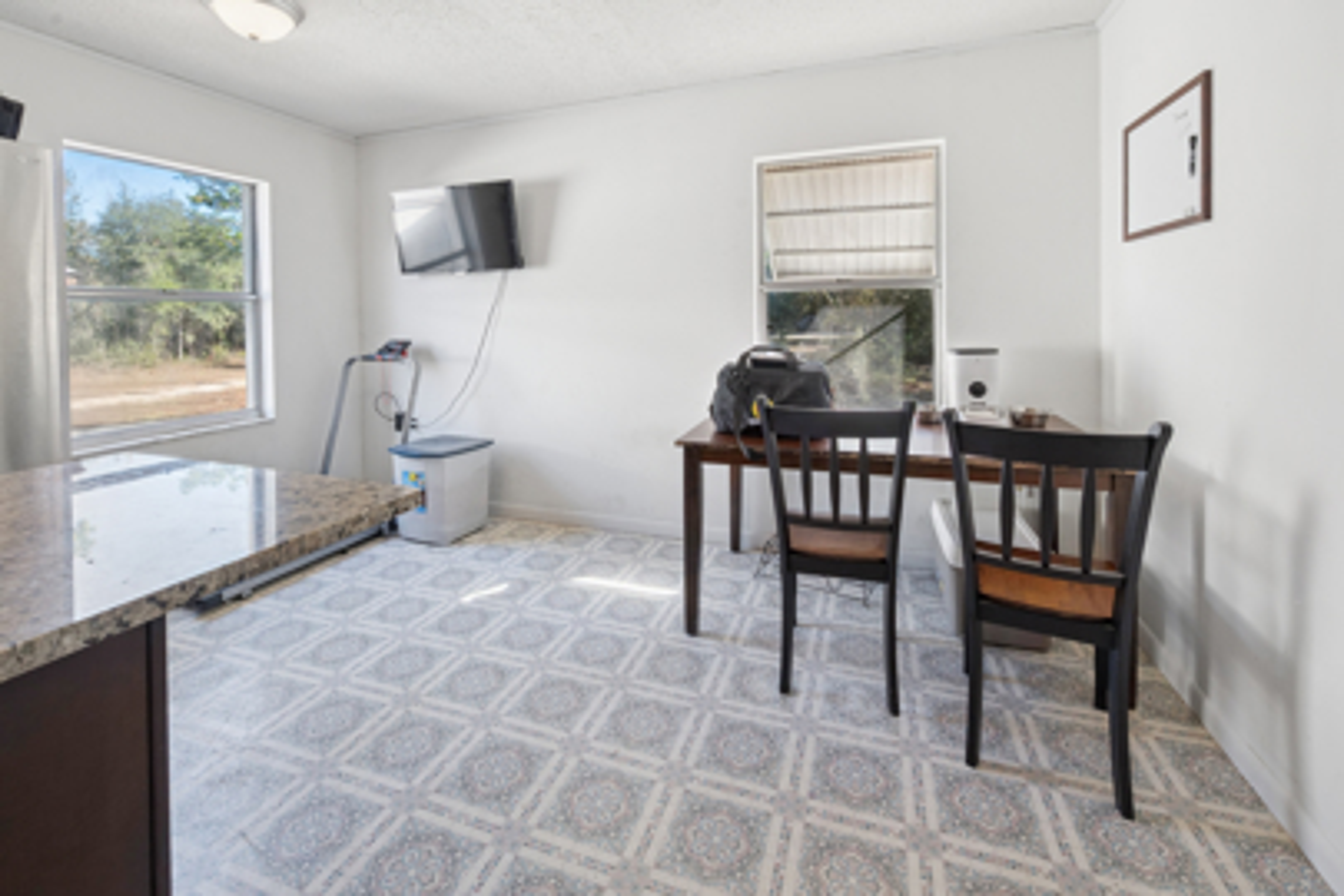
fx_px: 523
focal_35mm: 14
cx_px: 672
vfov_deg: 81.2
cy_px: 448
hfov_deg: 104.3
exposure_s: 1/80
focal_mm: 14
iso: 400
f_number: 9
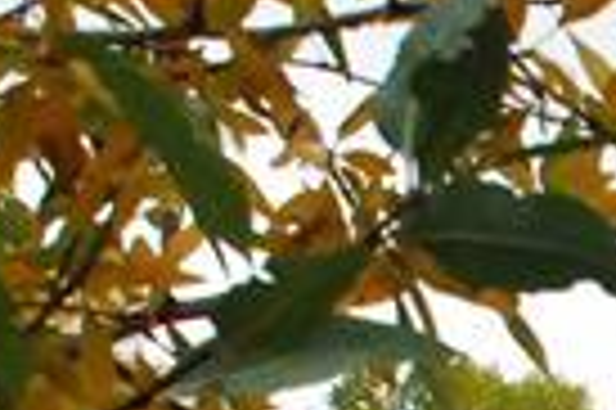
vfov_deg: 3.8
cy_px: 1304
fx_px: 5960
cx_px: 1947
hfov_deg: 5.5
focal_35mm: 349
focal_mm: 31
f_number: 10
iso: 1600
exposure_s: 1/320
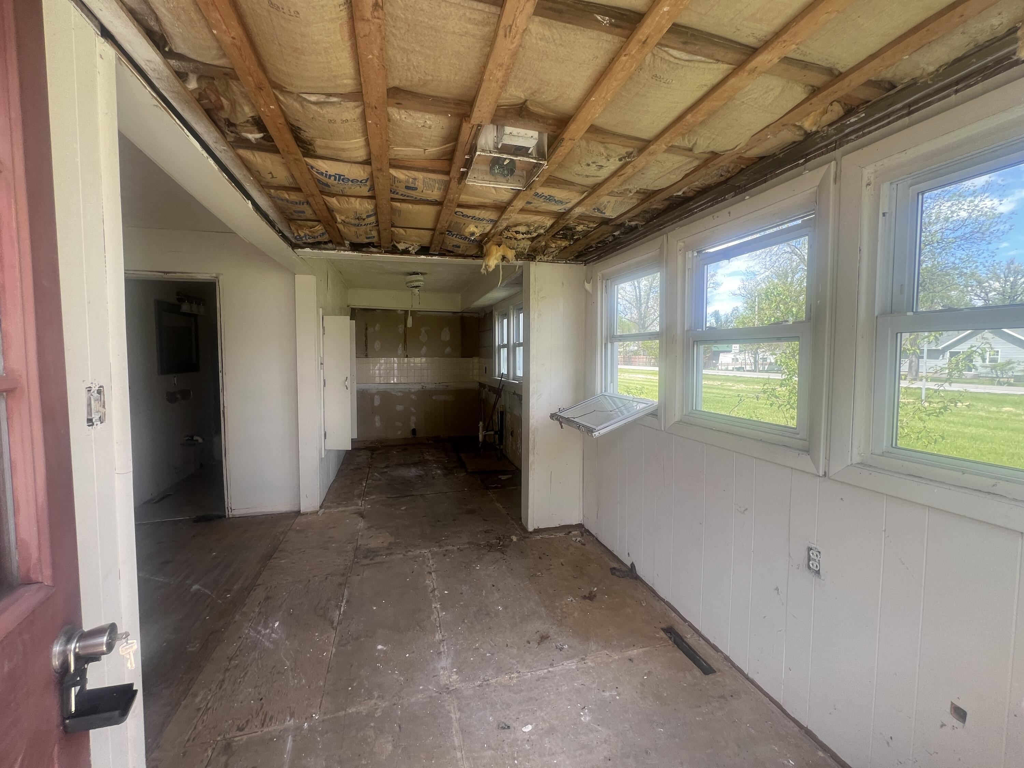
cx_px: 512
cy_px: 384
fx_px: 385
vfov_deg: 89.9
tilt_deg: -3.2
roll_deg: +0.1
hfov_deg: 106.2
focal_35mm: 13
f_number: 1.8
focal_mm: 1.57
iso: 32
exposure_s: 1/140
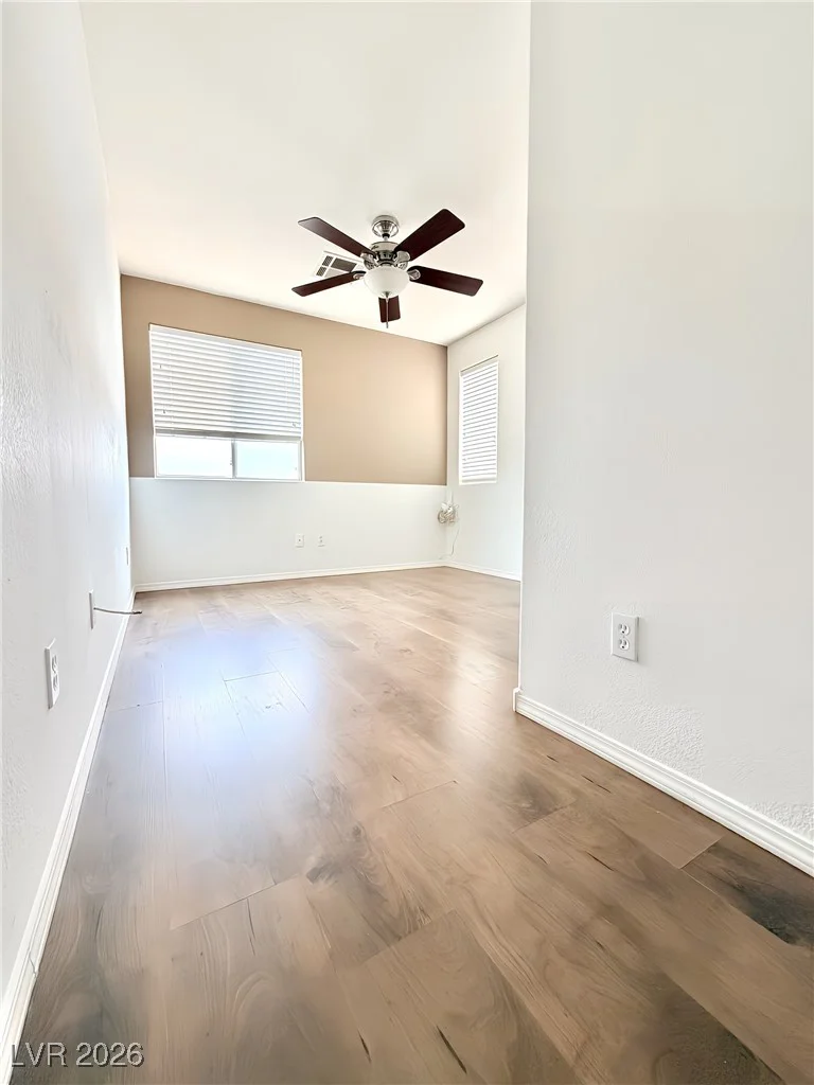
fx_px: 439
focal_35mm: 14
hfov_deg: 85.7
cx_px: 407
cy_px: 542
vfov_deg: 102.1
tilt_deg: -4.8
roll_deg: -1.0
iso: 320
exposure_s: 1/60
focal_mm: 2.22
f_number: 2.2
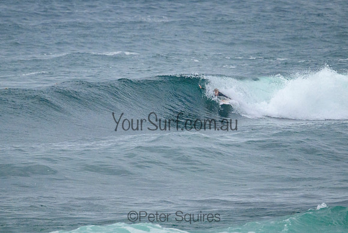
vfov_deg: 1.3
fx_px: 10632
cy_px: 97
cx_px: 189
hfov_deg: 1.9
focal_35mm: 1100
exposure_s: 1/2000
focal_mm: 800
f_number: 11
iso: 2500
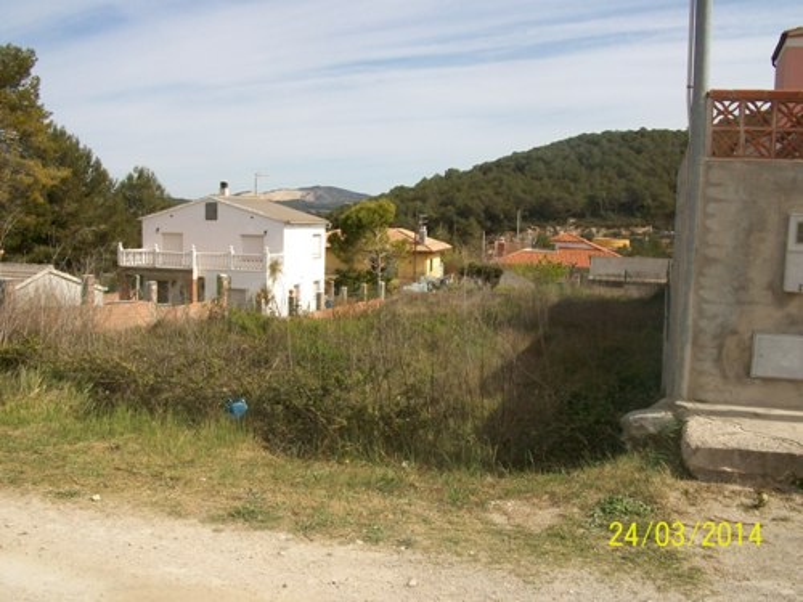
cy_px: 301
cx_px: 402
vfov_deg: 41.8
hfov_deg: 54.0
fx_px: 789
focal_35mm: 34
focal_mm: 5.7
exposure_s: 1/500
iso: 80
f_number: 5.5
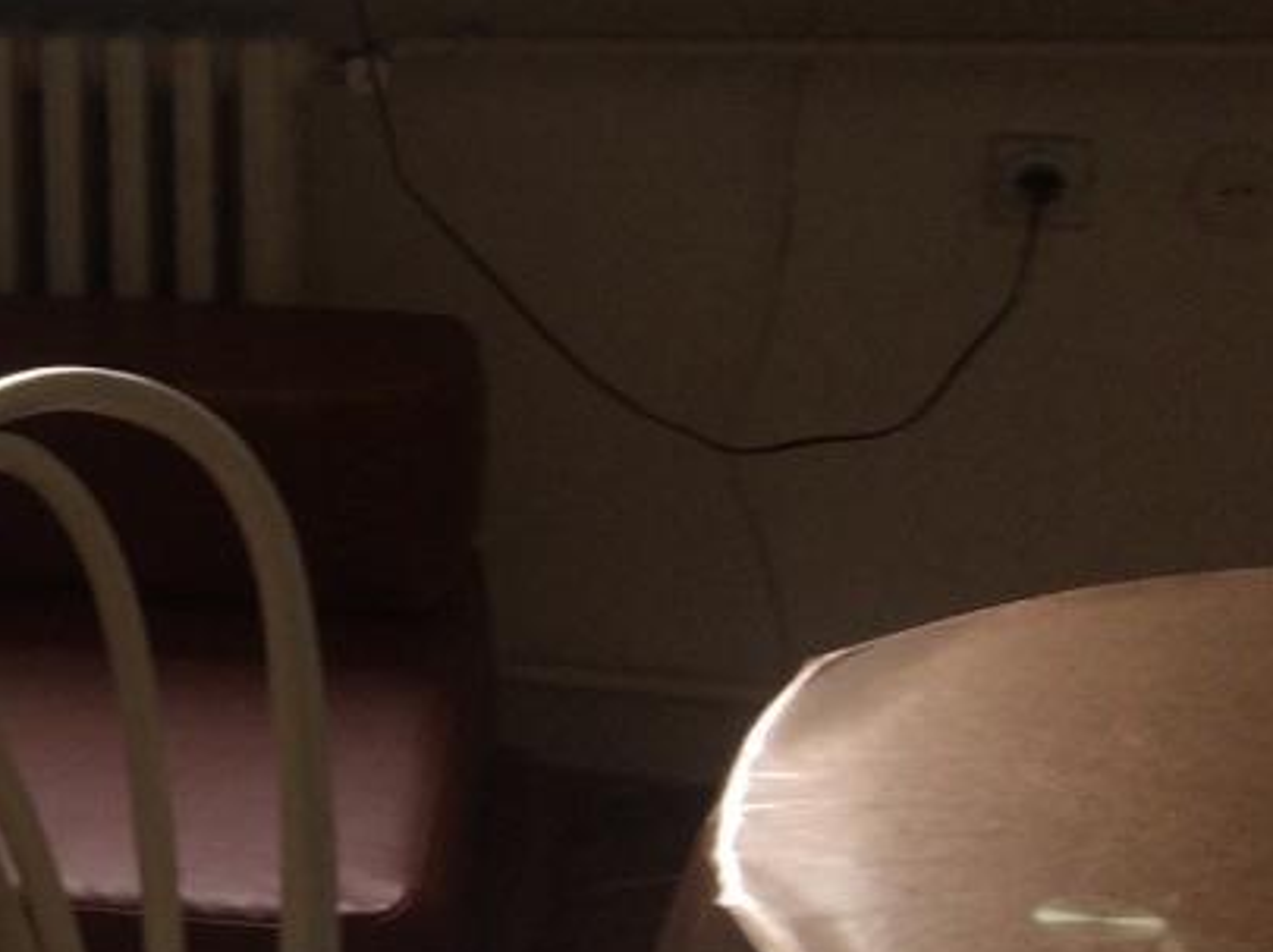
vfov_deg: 16.7
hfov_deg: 20.2
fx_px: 3160
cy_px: -57
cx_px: -534
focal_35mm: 86
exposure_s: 1/100
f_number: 2.2
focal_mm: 4.15
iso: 64
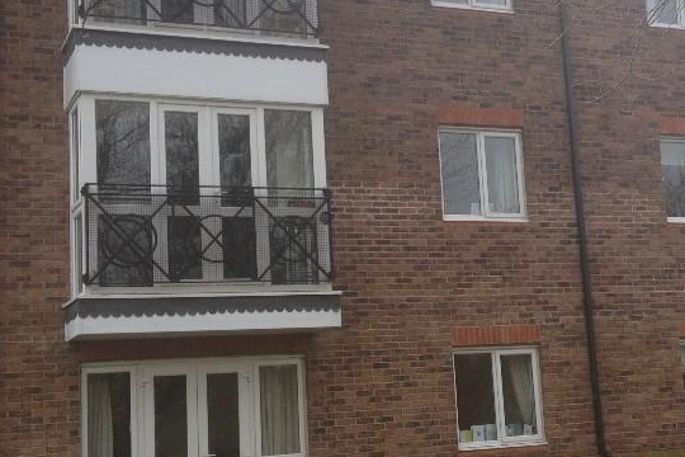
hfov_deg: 29.0
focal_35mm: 69
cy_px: 201
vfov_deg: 19.7
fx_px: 1313
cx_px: 459
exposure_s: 1/541
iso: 50
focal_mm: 4.28
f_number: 2.4
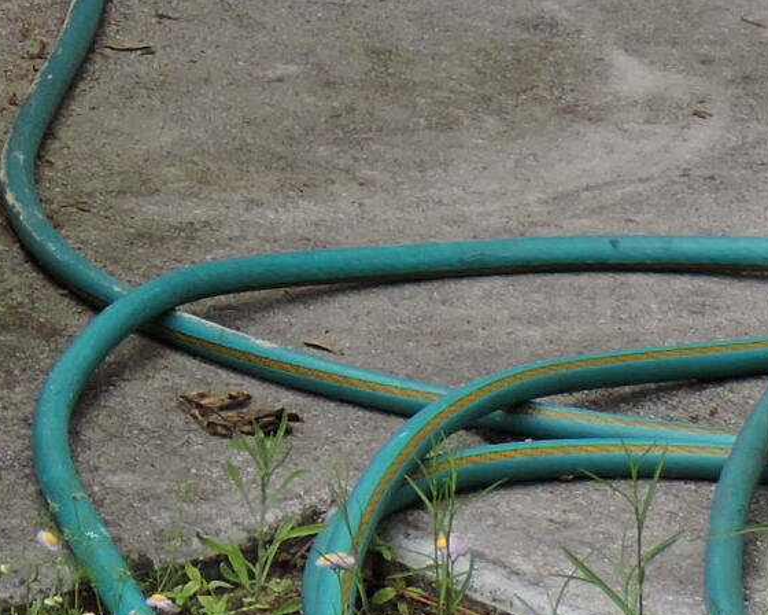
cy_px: -437
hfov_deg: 5.1
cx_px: -1051
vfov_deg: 4.2
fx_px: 8319
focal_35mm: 366
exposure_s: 1/320
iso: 100
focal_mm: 12.5
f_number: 3.9
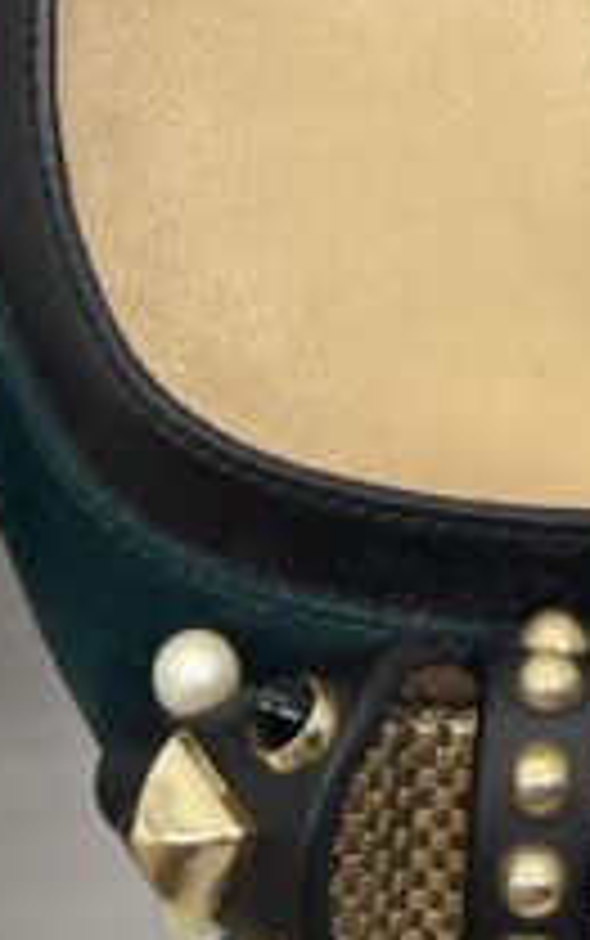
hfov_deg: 9.7
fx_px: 3466
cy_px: -414
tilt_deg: -51.3
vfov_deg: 14.5
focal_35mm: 135
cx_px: 437
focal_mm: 5.7
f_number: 1.5
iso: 32
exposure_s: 1/103
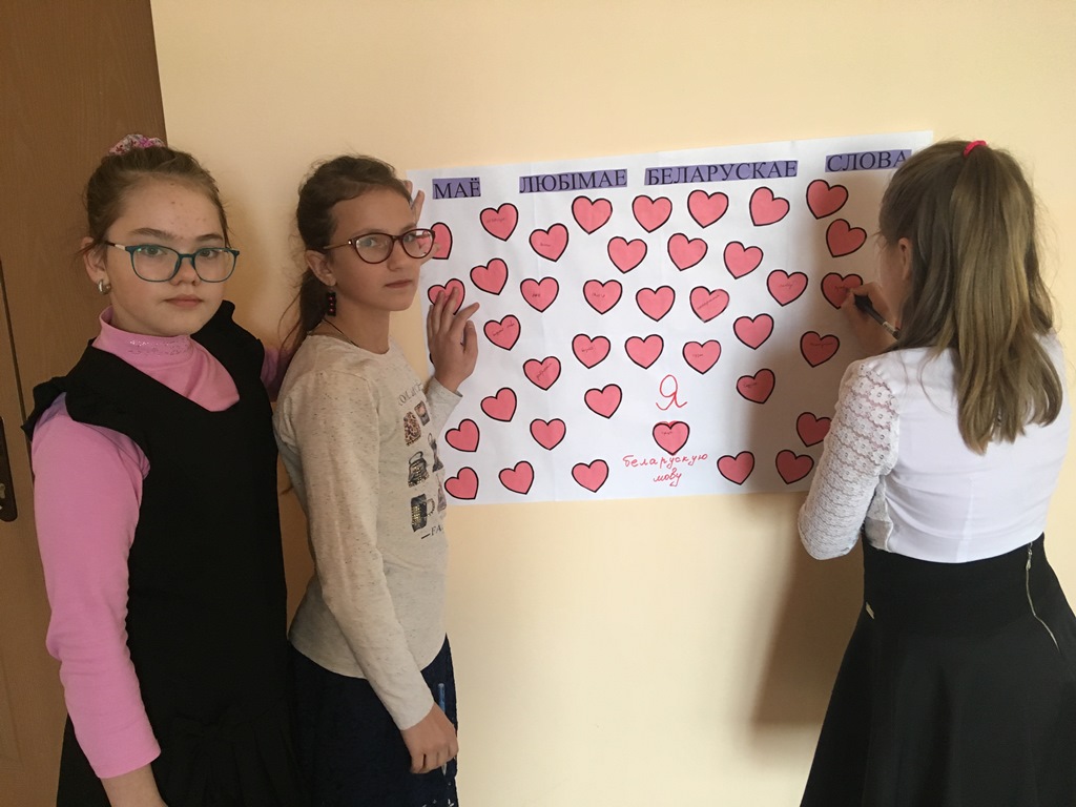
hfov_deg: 61.7
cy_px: 404
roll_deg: +1.4
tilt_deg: -13.9
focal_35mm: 29
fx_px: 901
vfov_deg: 48.2
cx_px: 538
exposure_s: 1/33
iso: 160
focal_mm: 4.15
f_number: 2.2
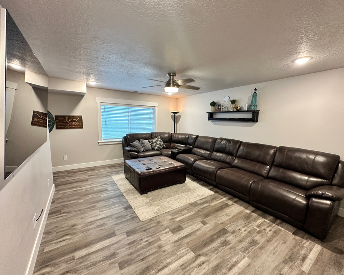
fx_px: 153
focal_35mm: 15
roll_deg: -1.4
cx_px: 183
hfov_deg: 96.7
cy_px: 139
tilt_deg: -7.7
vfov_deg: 84.0
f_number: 2.2
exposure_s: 1/60
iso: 250
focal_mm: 2.22
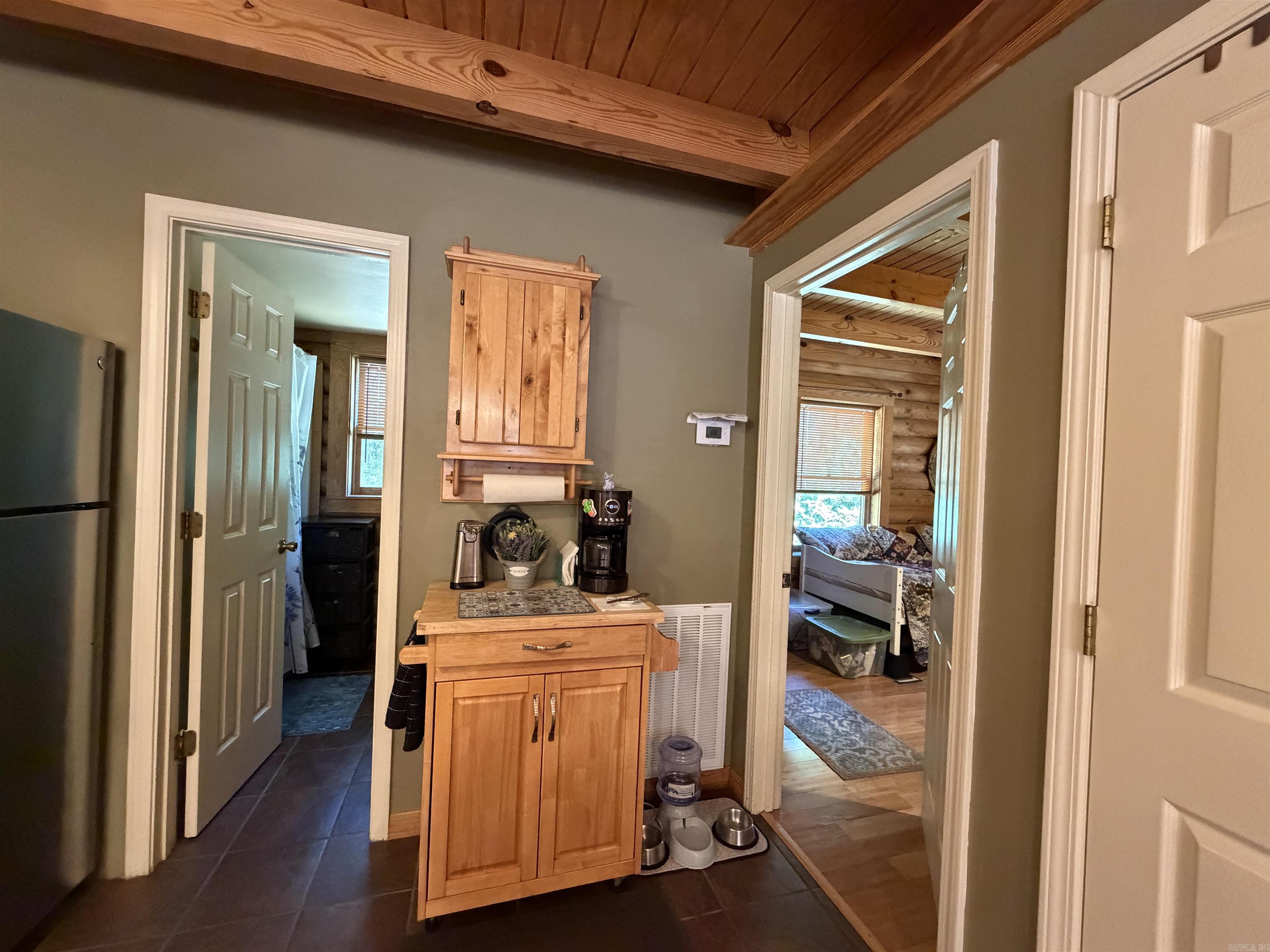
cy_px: 476
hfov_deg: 102.1
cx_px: 635
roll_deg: -2.3
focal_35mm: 14
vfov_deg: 85.7
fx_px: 514
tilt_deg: -0.7
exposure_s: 1/60
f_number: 2.2
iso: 1000
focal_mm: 2.22
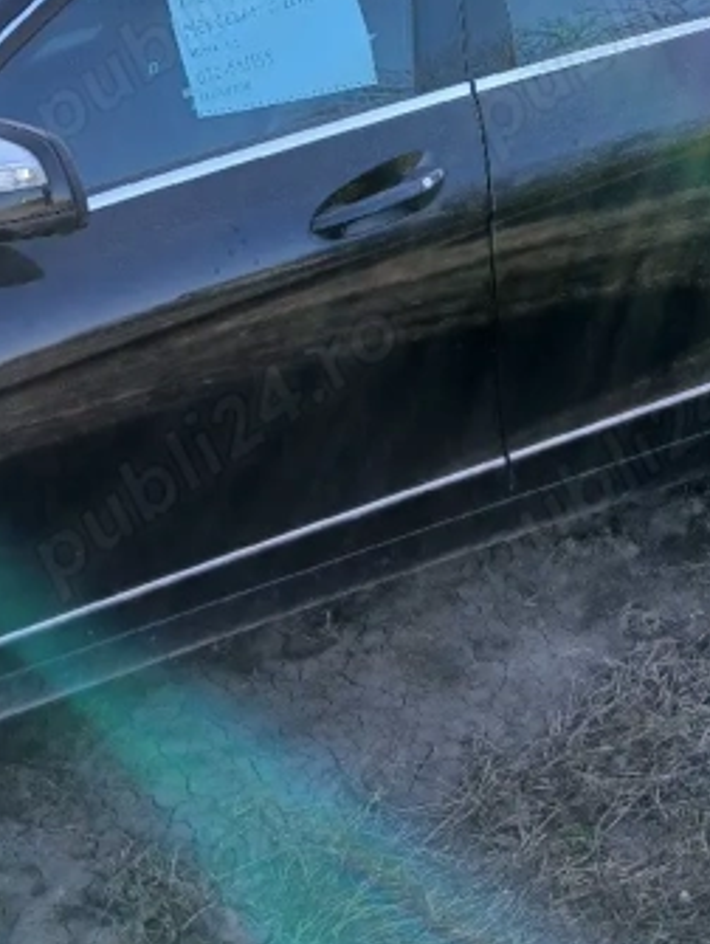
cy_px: 73
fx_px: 1692
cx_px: 327
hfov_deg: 23.7
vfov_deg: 29.7
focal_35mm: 62
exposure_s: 1/133
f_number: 1.8
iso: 20
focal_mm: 3.98
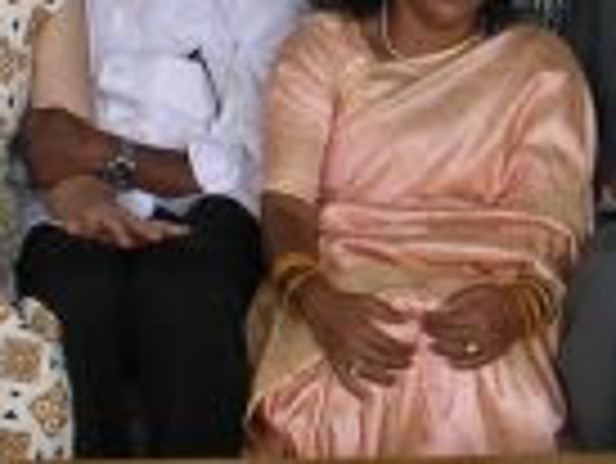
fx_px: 2974
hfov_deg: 11.8
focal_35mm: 167
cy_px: 0
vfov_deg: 8.9
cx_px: 259
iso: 50
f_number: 3
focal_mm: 6.6
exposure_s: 1/303
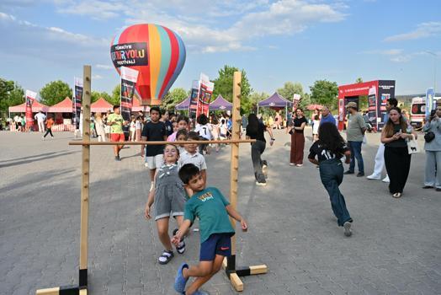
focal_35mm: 28
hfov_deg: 64.5
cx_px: 220
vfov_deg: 45.7
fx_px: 349
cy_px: 148
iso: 640
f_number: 4
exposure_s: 1/5000
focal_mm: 28.5
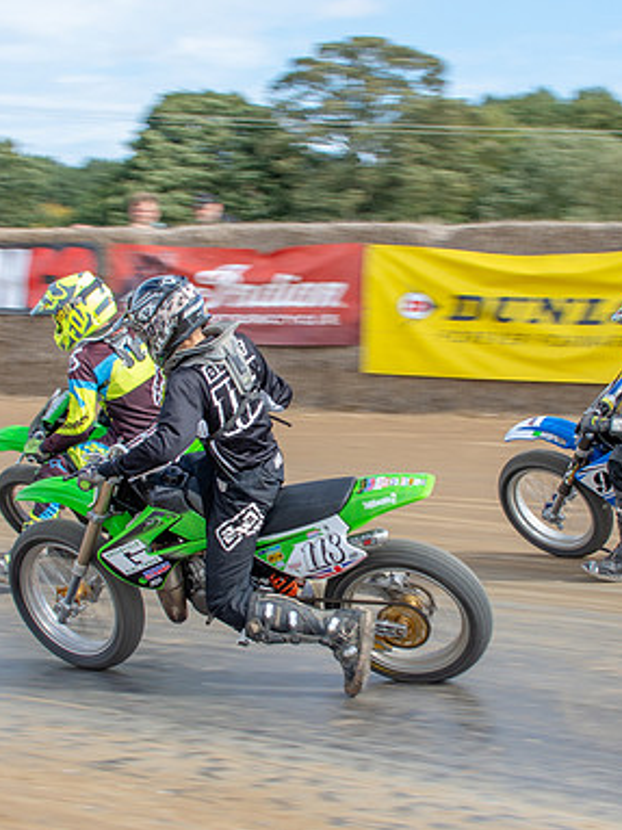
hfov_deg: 15.6
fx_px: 2277
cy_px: 389
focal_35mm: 95
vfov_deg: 20.7
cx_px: 326
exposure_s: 1/160
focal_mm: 31
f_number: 7.1
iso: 100
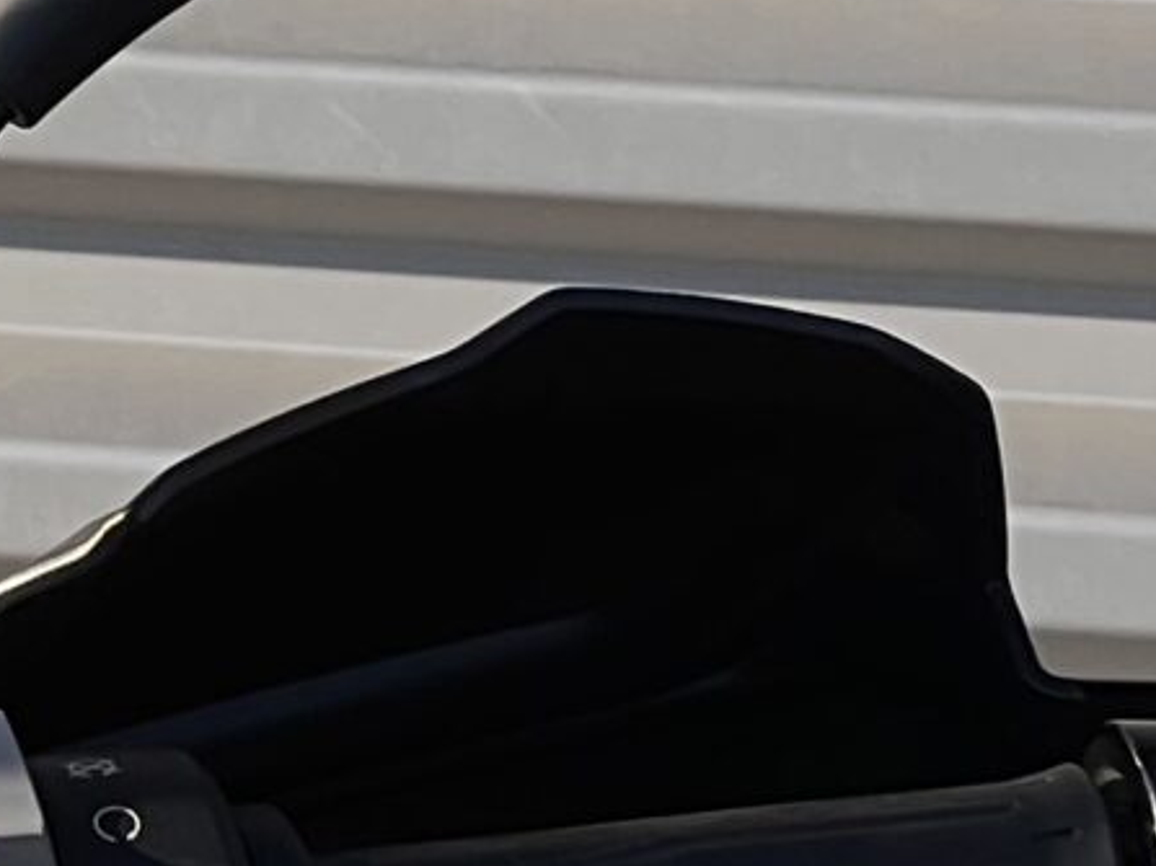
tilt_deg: -11.1
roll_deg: -1.0
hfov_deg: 4.4
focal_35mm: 441
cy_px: 869
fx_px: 14723
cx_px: -1689
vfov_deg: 3.4
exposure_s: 1/384
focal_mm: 9
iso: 32
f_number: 2.8
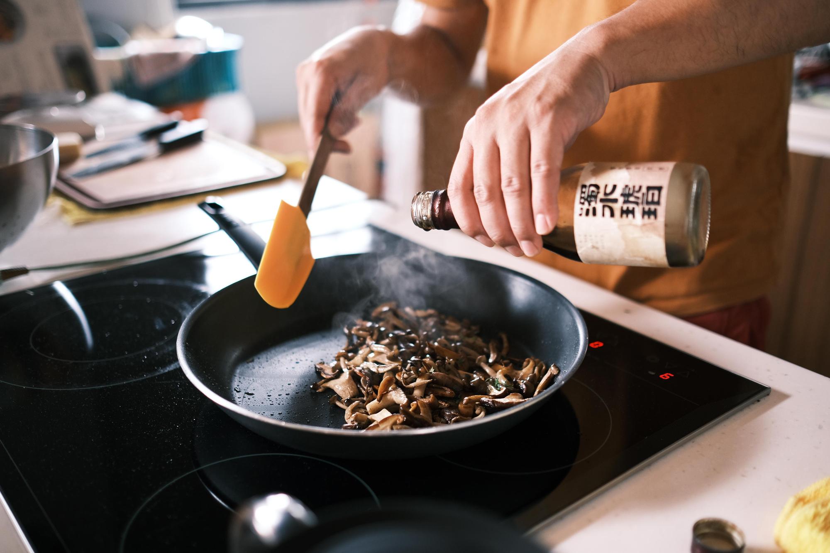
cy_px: 276
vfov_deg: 37.8
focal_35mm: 35
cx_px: 415
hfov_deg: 54.4
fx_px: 807
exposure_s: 1/80
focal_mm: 23
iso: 400
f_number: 1.4
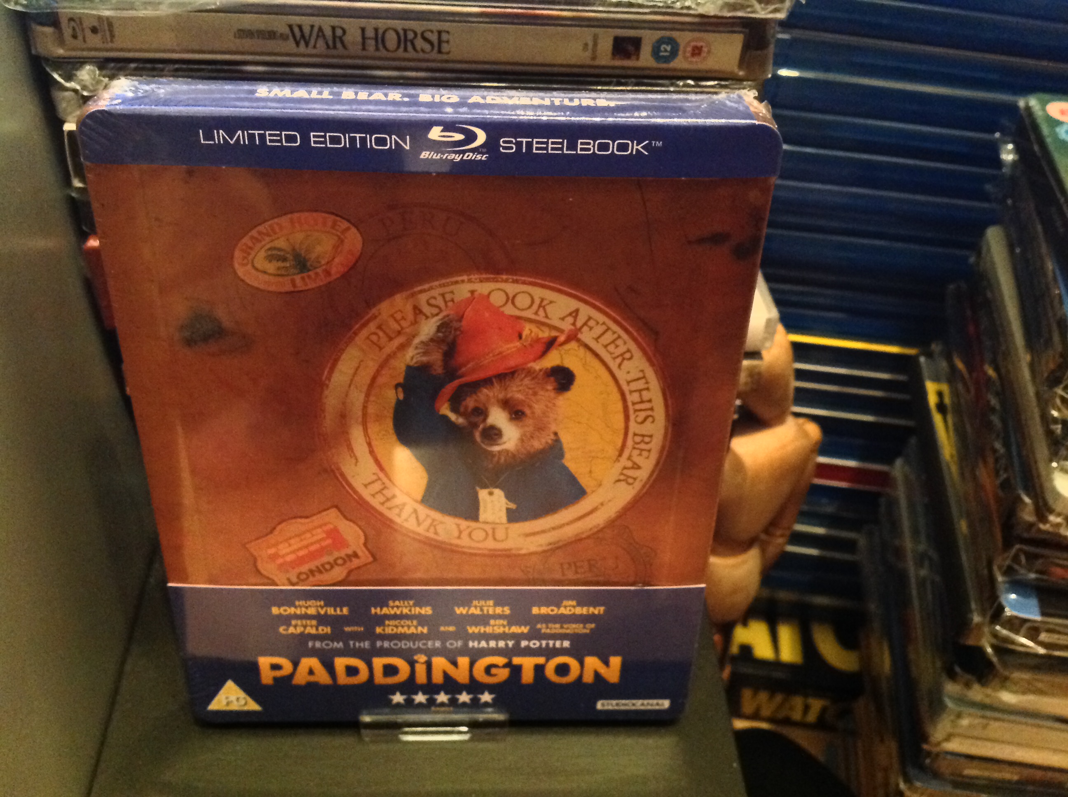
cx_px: 534
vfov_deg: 40.6
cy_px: 398
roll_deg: -3.6
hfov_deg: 52.7
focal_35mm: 35
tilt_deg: -42.2
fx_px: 1078
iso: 800
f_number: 2.4
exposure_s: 1/15
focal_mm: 4.28
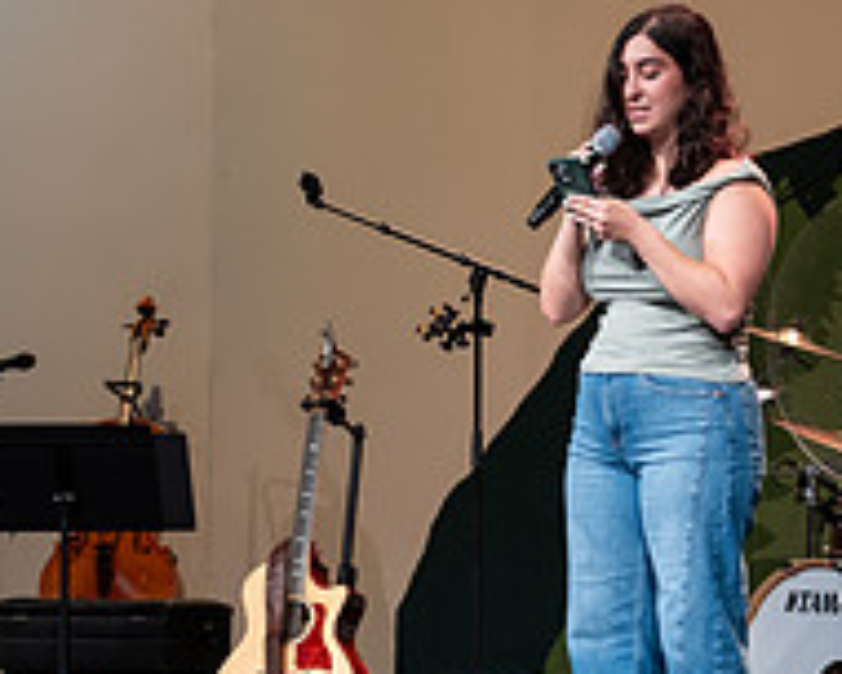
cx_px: 563
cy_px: 381
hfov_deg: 11.5
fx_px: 4162
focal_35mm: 167
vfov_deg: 9.3
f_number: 2.8
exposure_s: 1/75
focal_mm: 50
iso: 320
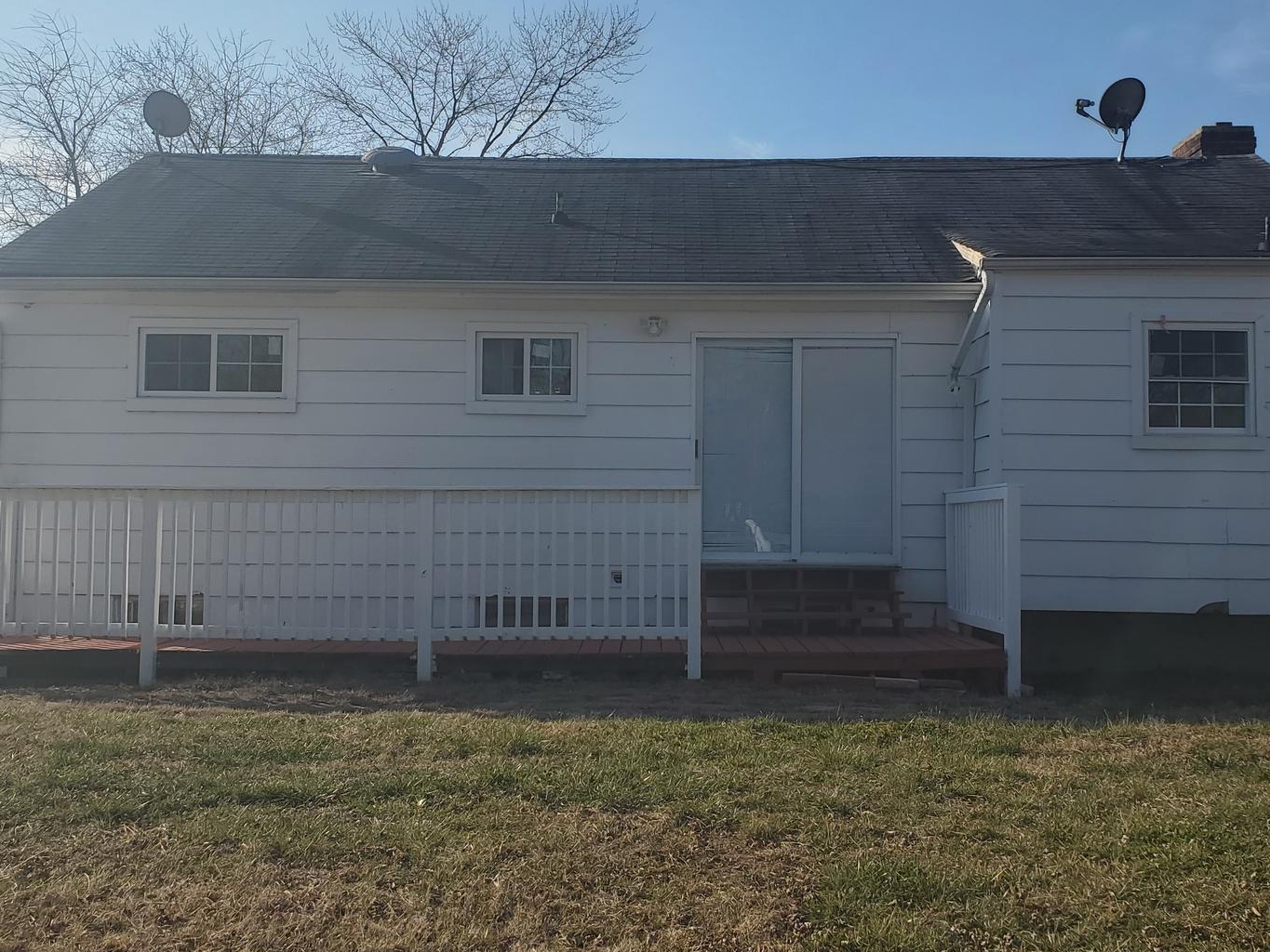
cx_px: 671
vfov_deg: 36.7
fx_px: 1431
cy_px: 401
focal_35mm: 39
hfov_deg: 47.8
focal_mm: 4.3
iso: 50
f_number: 2.4
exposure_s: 1/2310
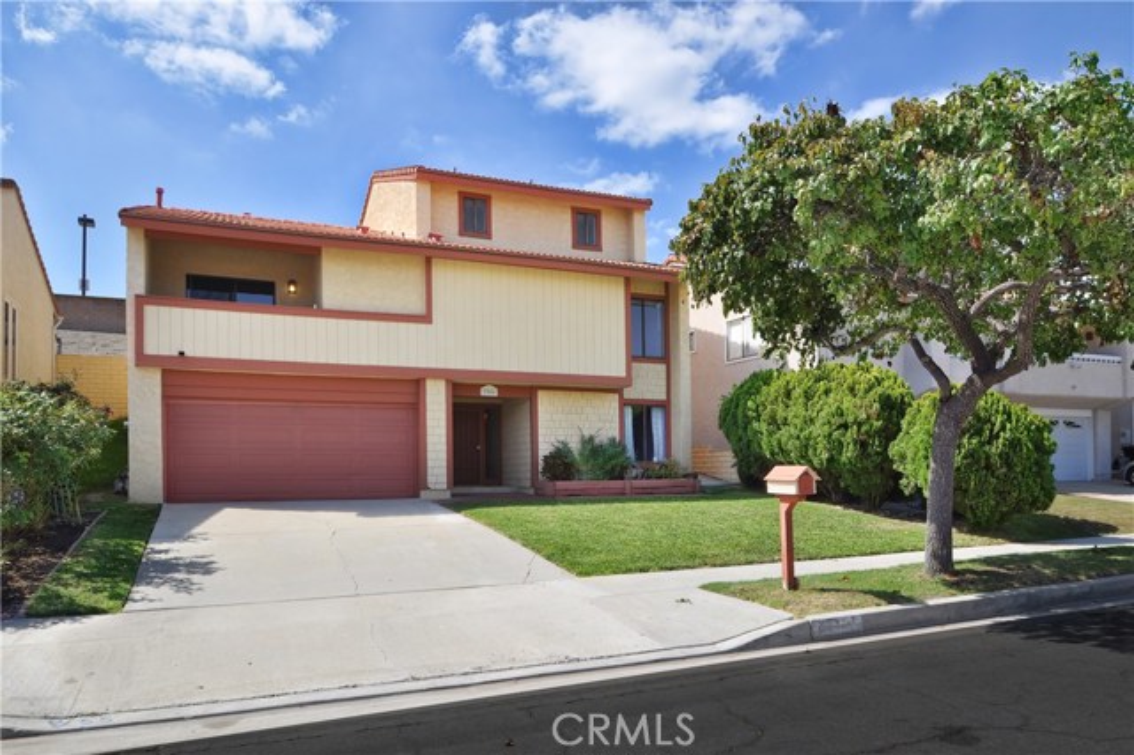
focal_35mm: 24
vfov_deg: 53.1
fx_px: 756
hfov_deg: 73.8
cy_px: 378
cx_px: 567
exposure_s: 1/200
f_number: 11
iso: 200
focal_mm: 16
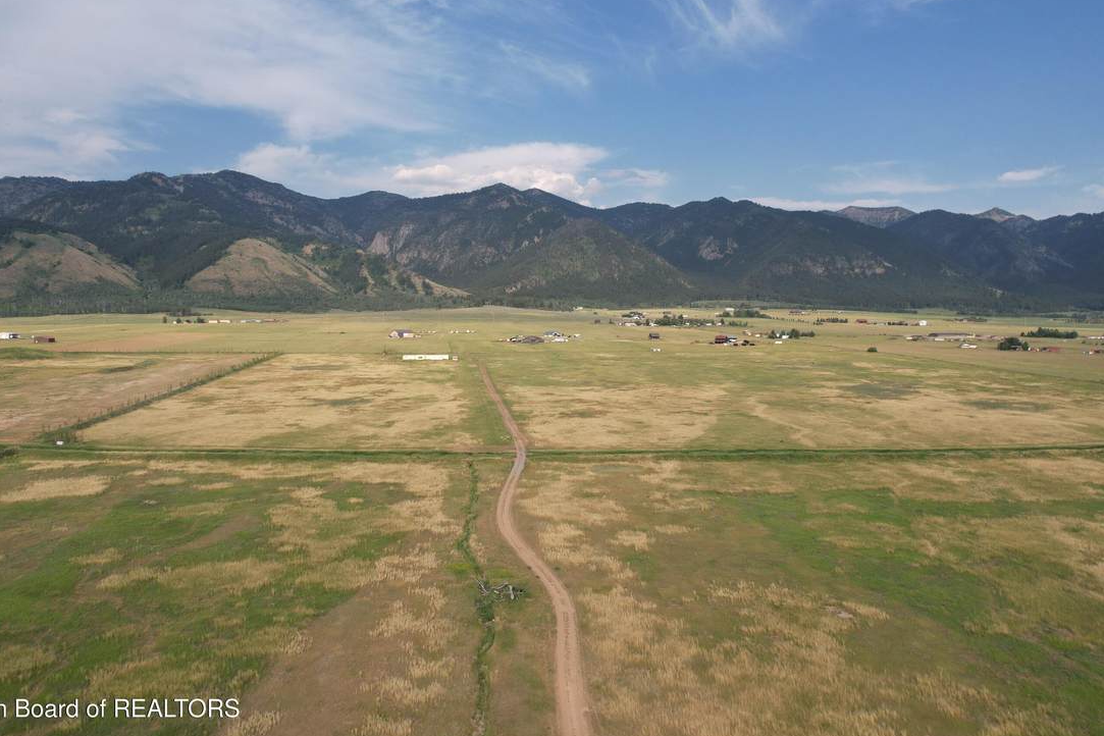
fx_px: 797
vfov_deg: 49.4
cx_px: 519
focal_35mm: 26
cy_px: 313
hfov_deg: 69.3
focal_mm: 8.38
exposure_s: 1/1250
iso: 100
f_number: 2.8
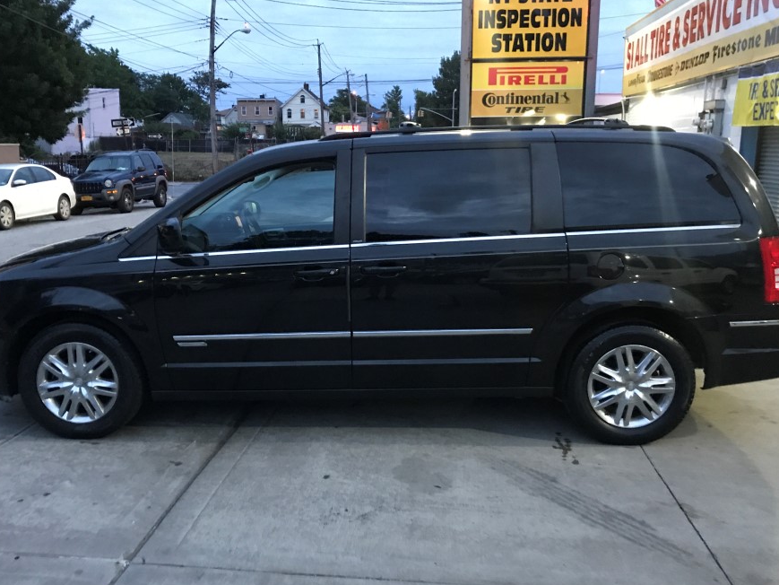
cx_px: 361
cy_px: 295
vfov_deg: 43.0
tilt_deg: -9.4
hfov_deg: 55.3
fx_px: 743
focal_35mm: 33
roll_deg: -0.8
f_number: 1.8
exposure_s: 1/5
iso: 100
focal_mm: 3.99
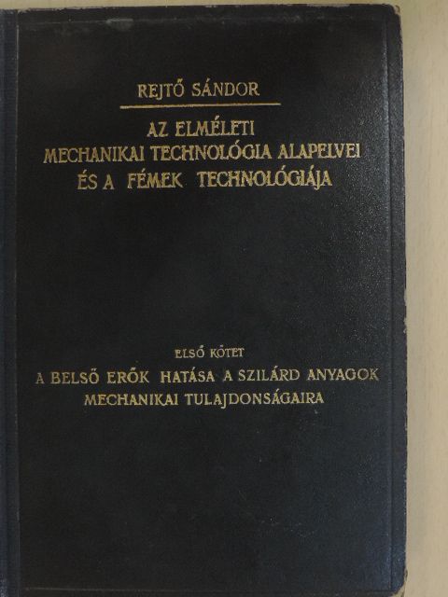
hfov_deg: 26.6
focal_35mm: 55
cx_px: 224
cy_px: 298
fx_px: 949
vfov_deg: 34.9
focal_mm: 9.8
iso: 900
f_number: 3.7
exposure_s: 1/40
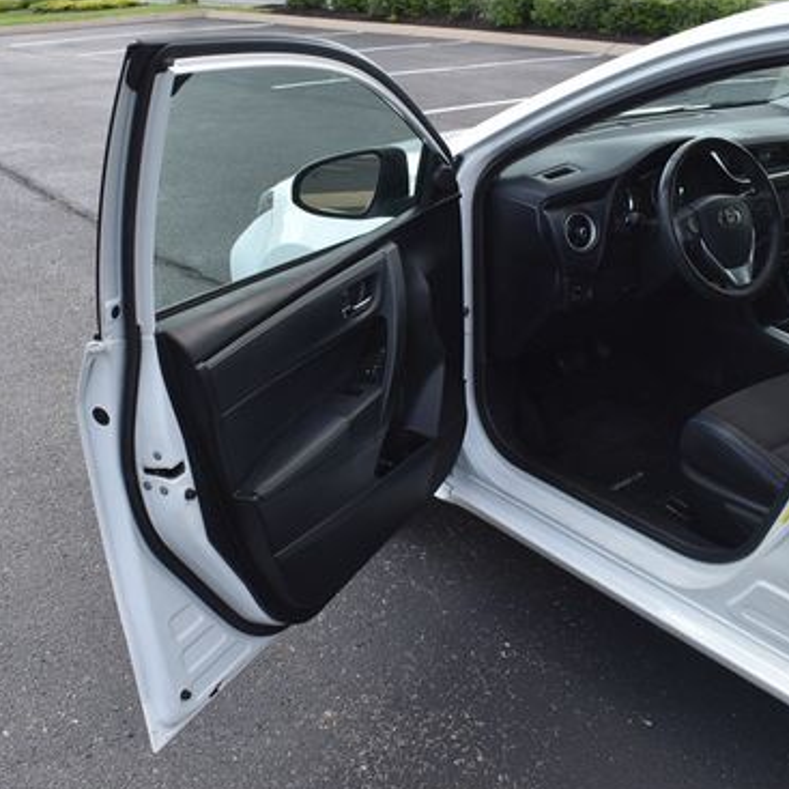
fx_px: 1031
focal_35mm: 40
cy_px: 347
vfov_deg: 41.8
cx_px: 391
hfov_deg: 41.9
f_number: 5.6
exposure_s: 1/250
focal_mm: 18
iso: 280
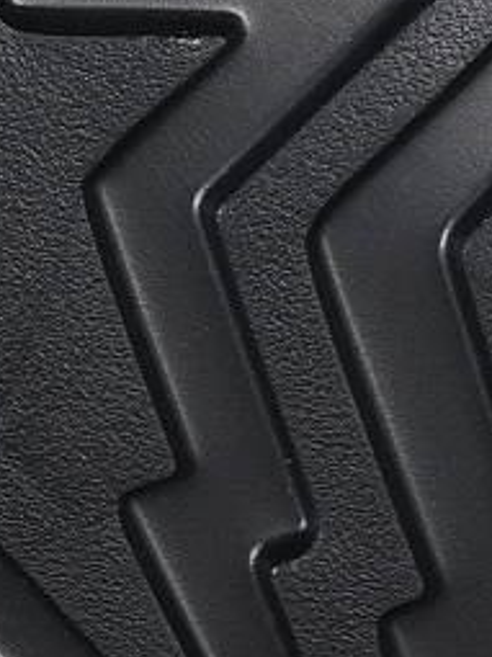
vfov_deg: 6.5
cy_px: -39
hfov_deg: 4.9
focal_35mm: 306
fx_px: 5804
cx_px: 240
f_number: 6.3
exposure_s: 1/60
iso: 160
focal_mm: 50
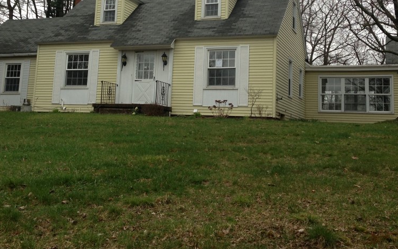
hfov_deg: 41.8
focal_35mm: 48
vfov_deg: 26.5
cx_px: 194
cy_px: 59
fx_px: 521
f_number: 2.4
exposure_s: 1/653
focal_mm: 4.13
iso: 64
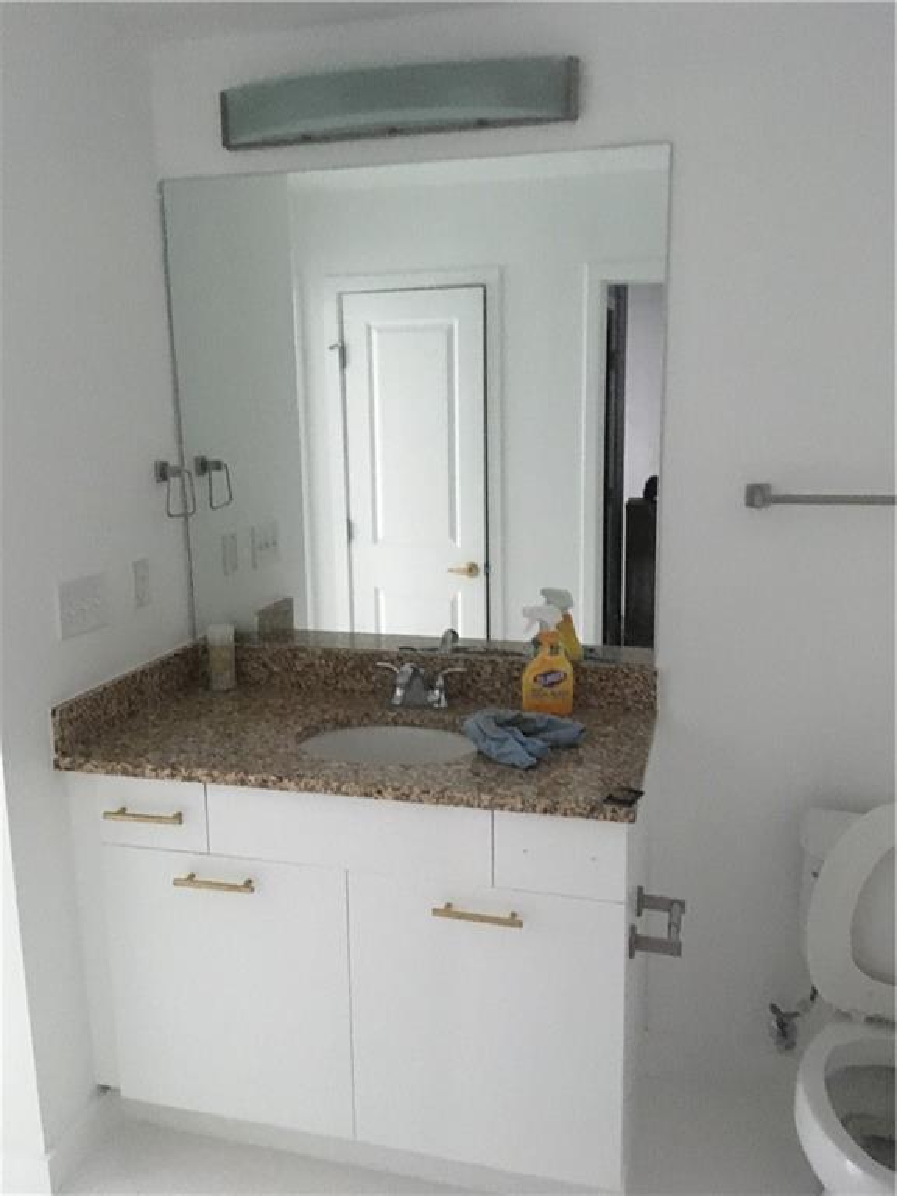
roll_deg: +0.0
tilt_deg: -9.9
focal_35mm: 29
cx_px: 448
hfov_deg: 48.2
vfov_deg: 61.7
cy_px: 598
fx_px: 1002
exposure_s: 1/17
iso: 320
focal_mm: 4.15
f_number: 2.2
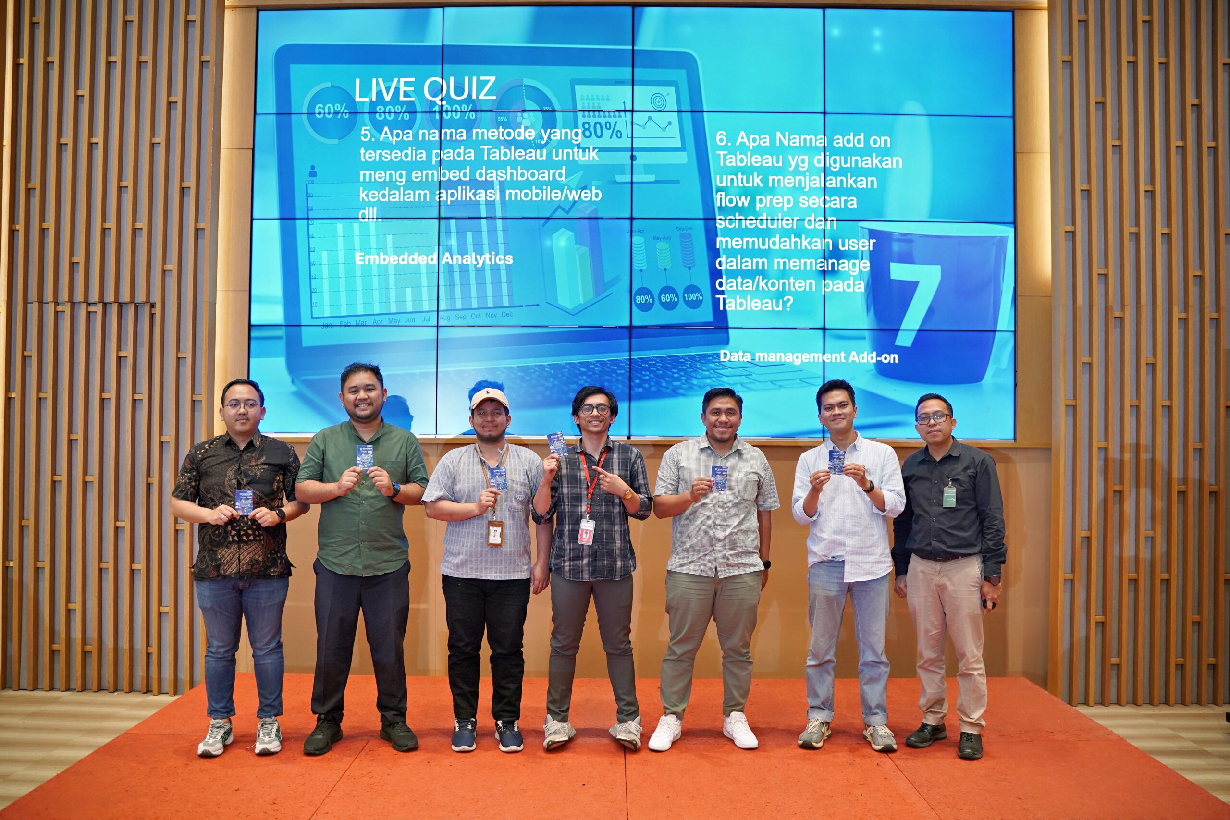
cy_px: 410
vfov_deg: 46.4
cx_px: 615
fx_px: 957
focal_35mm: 28
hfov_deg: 65.5
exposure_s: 1/100
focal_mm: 28
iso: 1250
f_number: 2.8
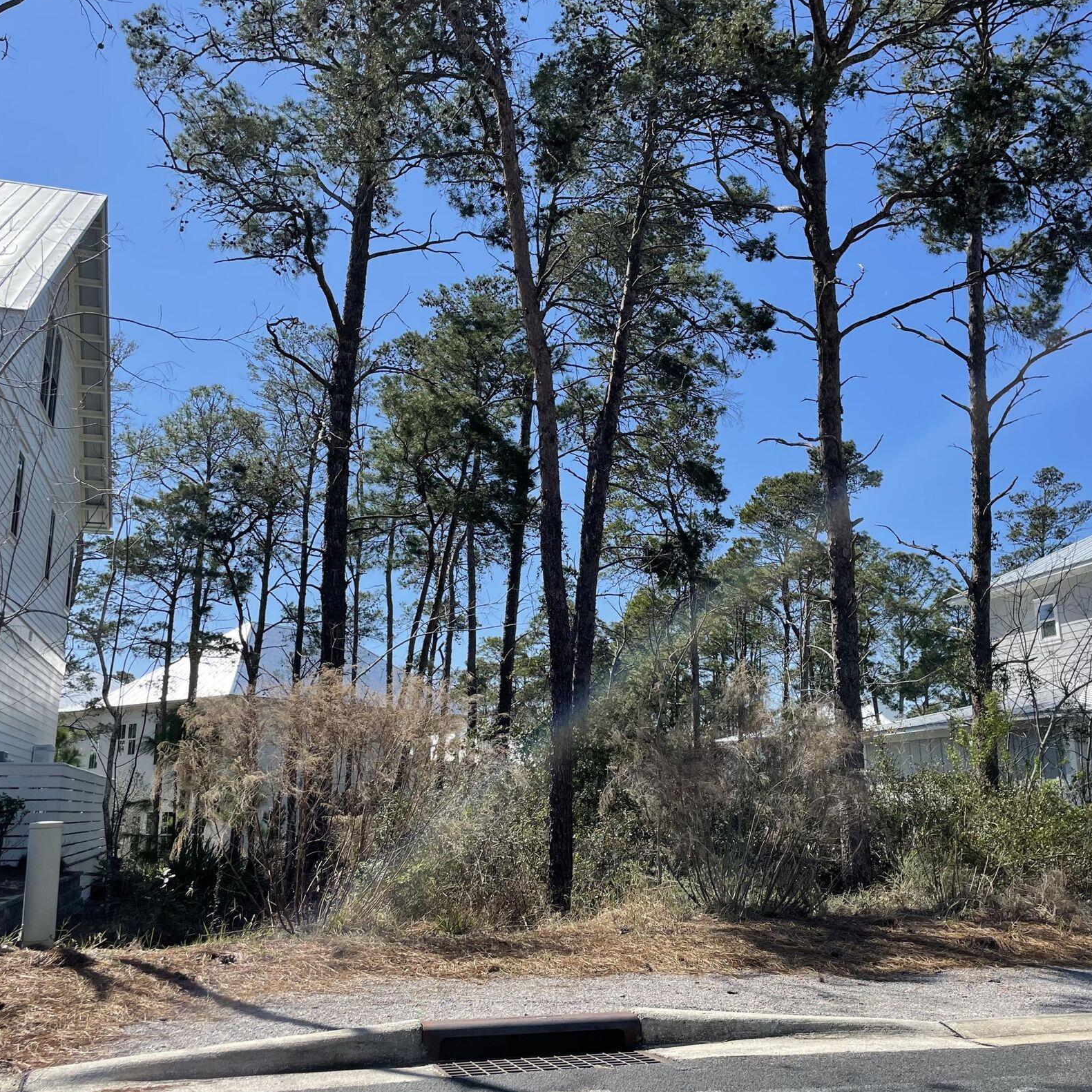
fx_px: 1106
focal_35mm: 31
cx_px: 590
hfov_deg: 52.5
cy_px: 544
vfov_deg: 52.5
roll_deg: +1.1
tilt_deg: +13.2
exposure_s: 1/2882
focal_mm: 4.2
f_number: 1.6
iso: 32
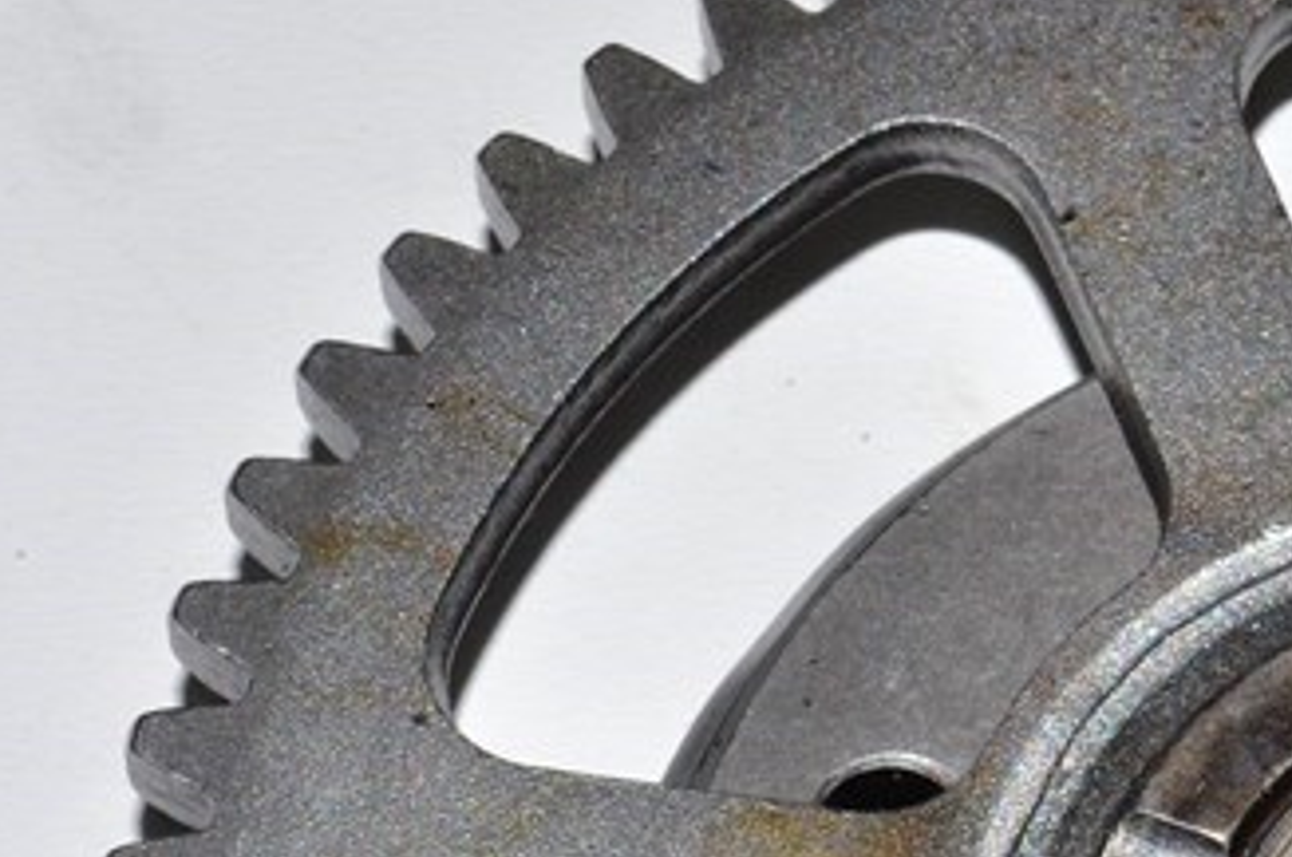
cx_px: 1584
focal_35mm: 286
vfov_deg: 4.8
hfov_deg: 7.2
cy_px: 1082
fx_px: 10239
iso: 160
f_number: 14
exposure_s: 1/100
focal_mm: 55
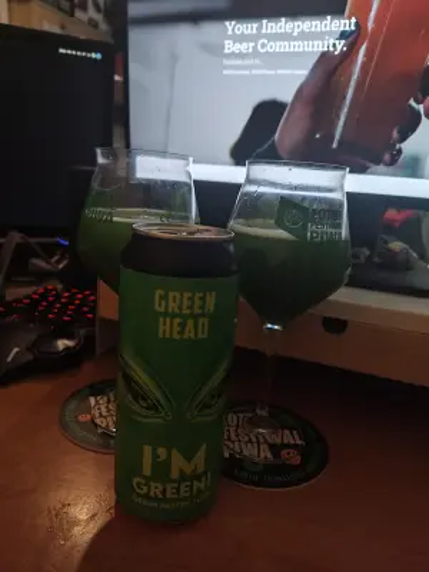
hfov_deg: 58.9
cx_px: 214
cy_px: 286
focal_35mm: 23
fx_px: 380
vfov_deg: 73.9
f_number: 1.88
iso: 199
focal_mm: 5.56
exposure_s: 1/15.2
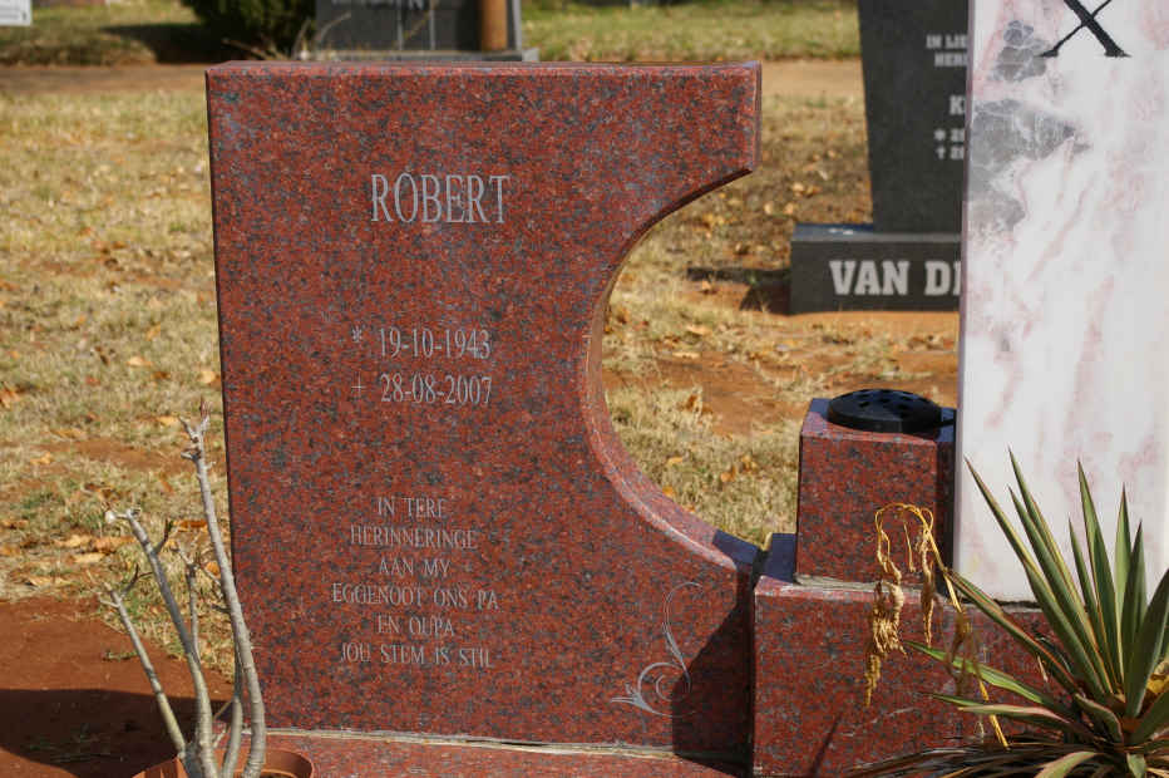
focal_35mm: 68
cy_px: 389
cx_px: 584
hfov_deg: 29.9
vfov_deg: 20.1
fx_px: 2190
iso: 200
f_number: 6.7
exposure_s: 1/750
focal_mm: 45
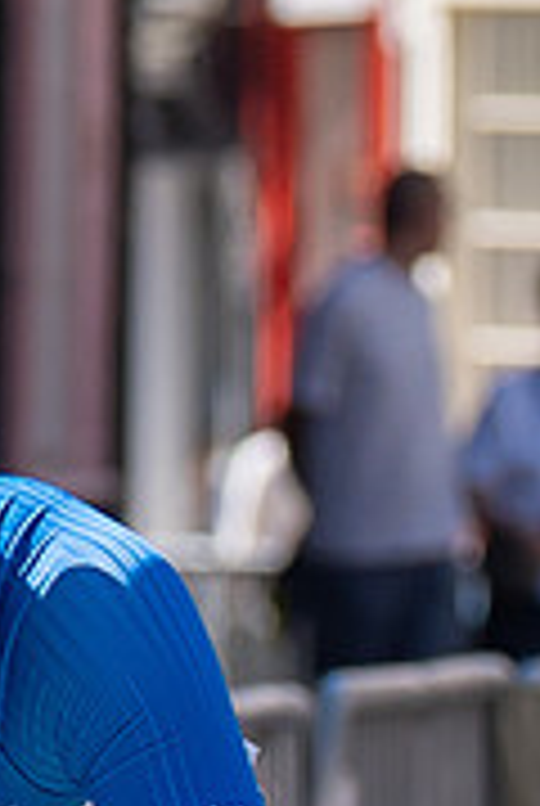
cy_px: 584
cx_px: 282
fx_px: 27947
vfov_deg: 1.7
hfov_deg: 1.1
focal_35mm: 1247
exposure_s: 1/1000
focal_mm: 93
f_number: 3.5
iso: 100
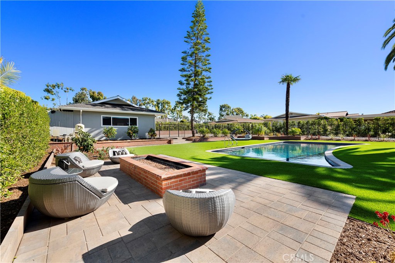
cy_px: 132
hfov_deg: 104.2
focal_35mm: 14
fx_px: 154
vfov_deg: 81.2
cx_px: 198
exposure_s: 1/160
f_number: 7.1
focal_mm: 14
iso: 200
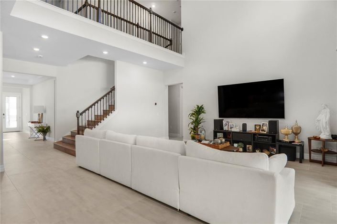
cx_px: 168
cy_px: 112
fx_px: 168
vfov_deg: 67.3
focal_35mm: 18
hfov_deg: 90.0
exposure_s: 1/50
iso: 640
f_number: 2.5
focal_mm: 12
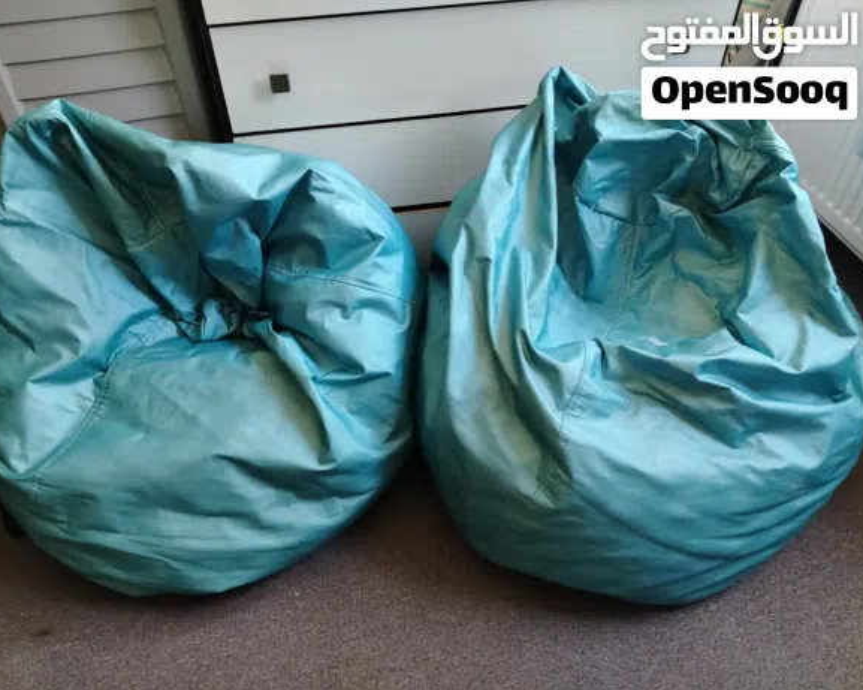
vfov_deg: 54.9
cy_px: 335
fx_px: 664
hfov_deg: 66.0
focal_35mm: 26
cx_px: 416
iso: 772
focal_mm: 5.25
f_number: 1.75
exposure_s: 1/50
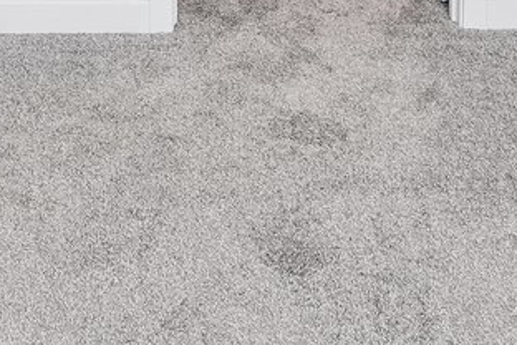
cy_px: -429
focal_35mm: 92
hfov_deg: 21.9
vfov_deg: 12.4
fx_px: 1321
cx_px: 113
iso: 400
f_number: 9
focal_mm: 14
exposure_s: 1/25
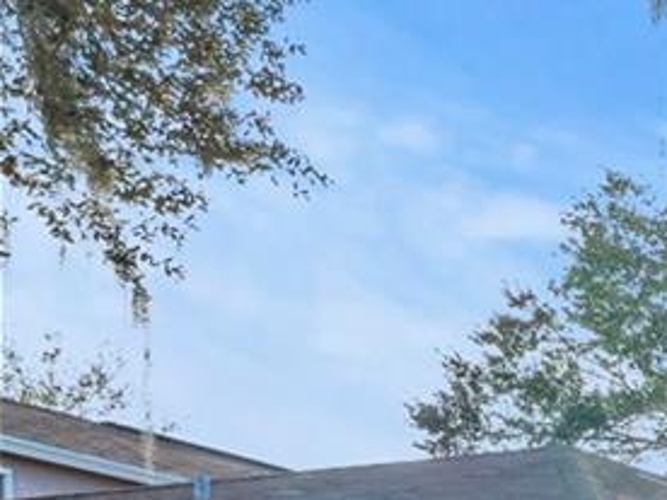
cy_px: 859
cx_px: 1931
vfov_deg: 16.3
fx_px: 1503
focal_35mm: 78
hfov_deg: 12.0
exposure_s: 1/200
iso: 200
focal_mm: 14
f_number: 9
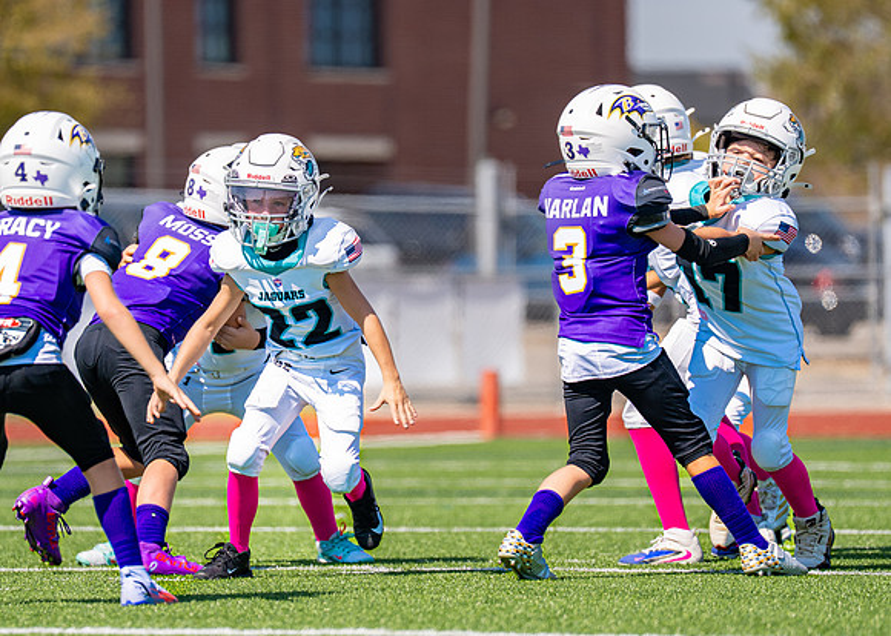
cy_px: 323
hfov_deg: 5.8
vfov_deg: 4.2
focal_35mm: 346
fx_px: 8766
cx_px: 373
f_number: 2.8
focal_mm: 200
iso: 100
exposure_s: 1/2000
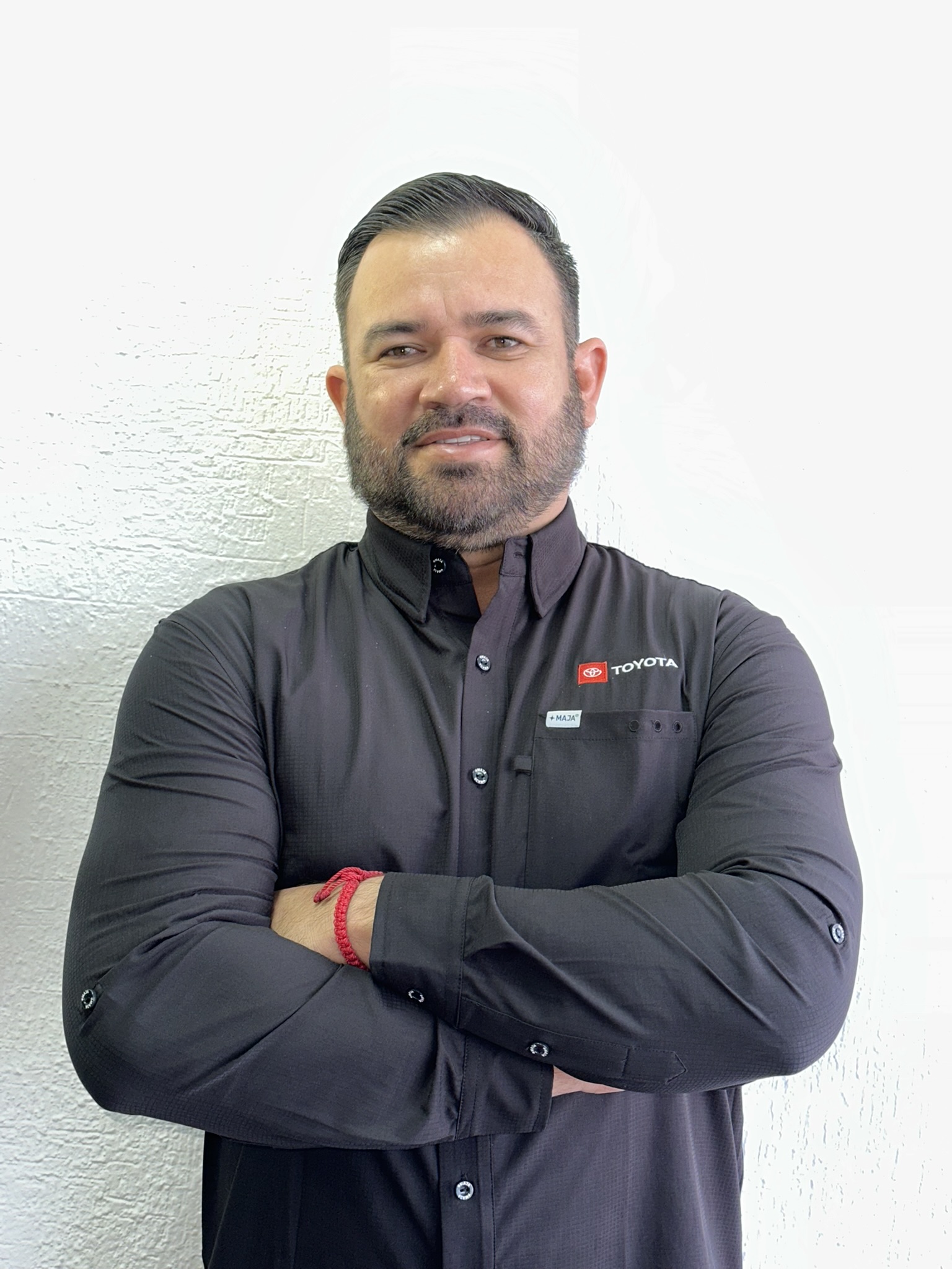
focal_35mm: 48
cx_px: 476
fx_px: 1760
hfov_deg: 30.3
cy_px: 634
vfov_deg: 39.7
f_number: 1.78
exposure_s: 1/27
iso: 50
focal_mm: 6.86
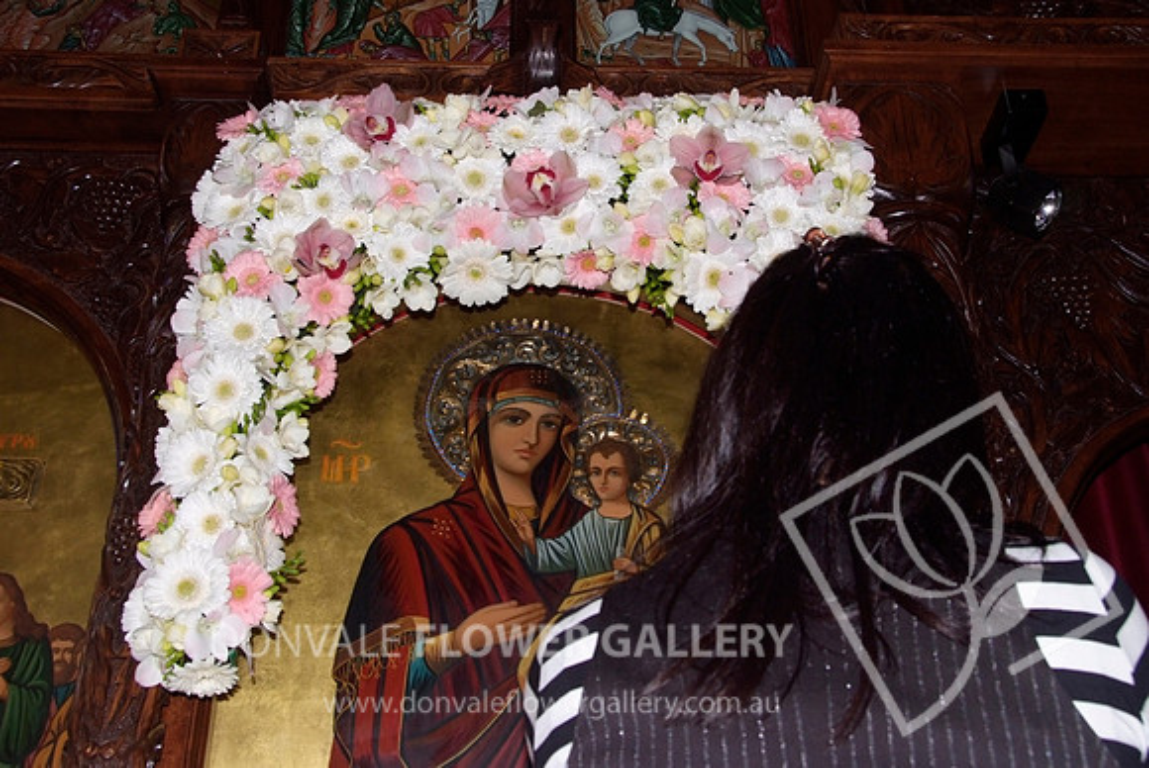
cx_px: 574
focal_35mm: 39
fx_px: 1246
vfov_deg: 34.3
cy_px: 384
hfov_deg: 49.5
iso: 800
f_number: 9.5
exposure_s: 1/60
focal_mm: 26
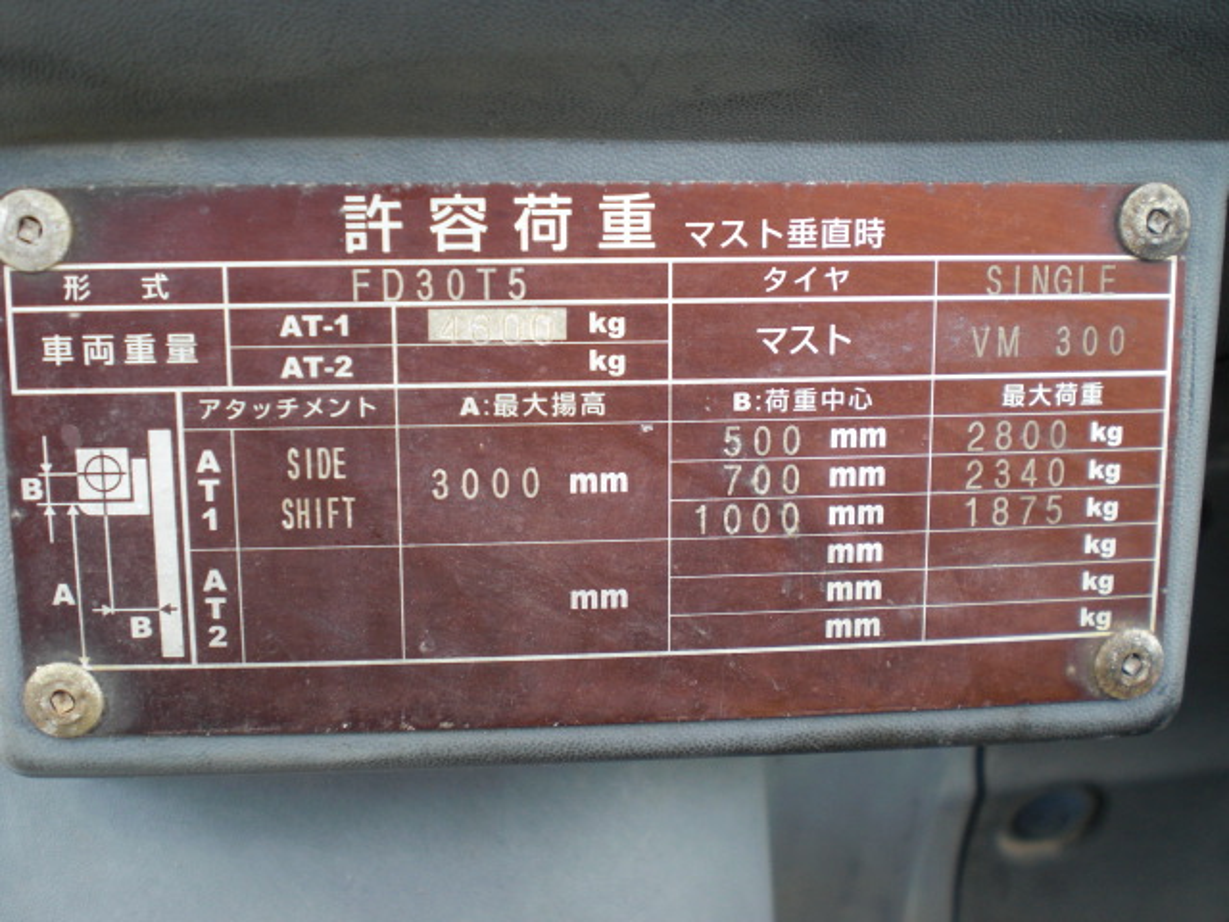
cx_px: 614
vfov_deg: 37.7
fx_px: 1349
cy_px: 461
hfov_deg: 49.0
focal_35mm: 38
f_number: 3.1
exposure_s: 1/125
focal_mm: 6.3
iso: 100
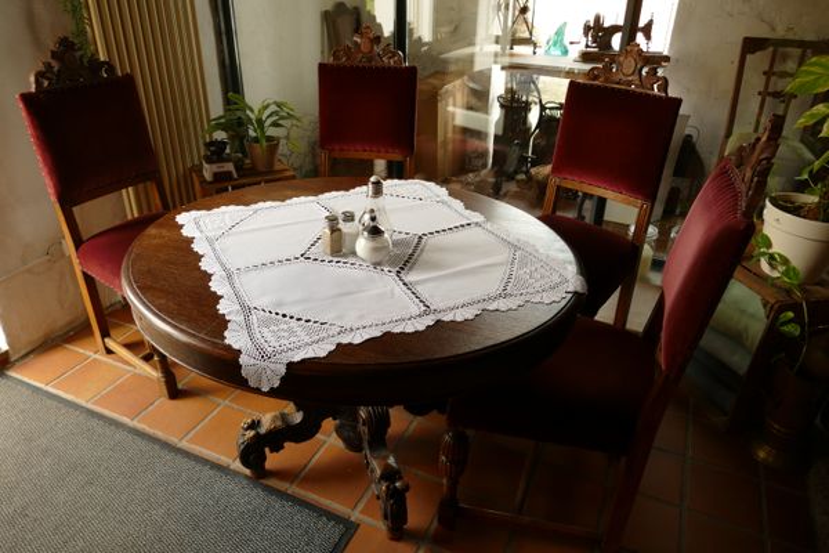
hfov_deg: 71.5
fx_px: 576
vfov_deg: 51.3
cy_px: 276
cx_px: 414
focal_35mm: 25
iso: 200
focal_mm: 9.12
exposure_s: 1/60
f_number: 2.8
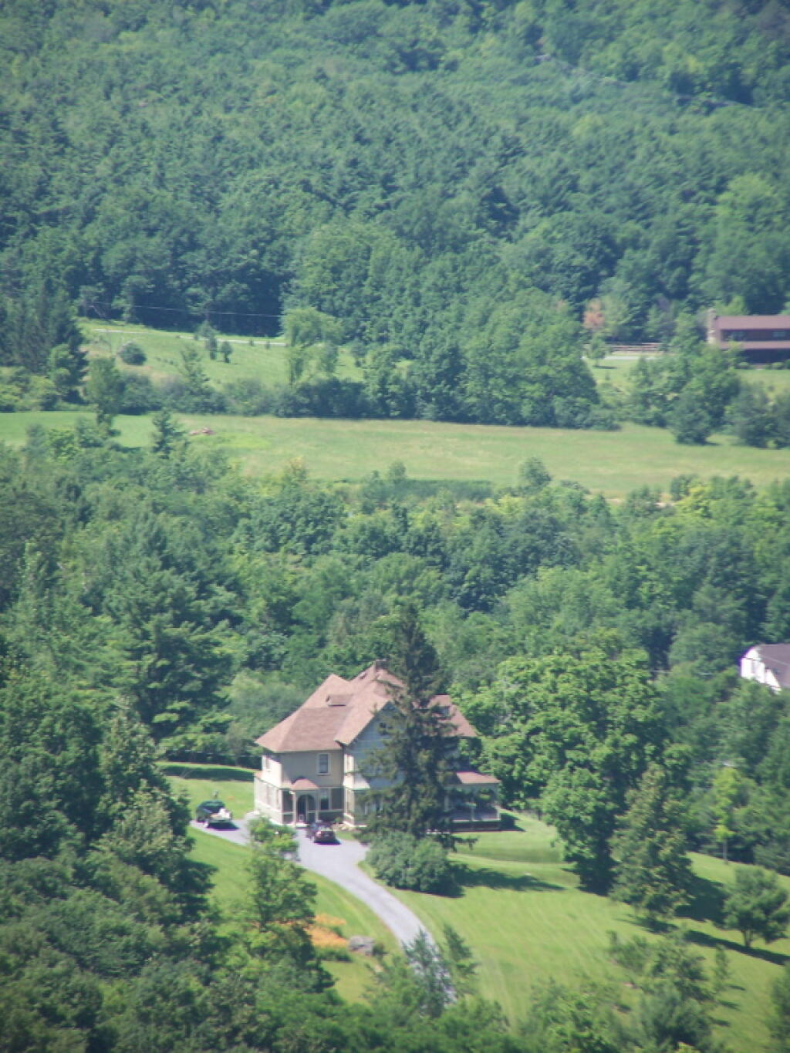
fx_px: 11561
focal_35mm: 380
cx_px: 395
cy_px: 526
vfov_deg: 5.2
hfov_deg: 3.9
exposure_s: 1/400
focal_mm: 63
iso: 80
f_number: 3.7
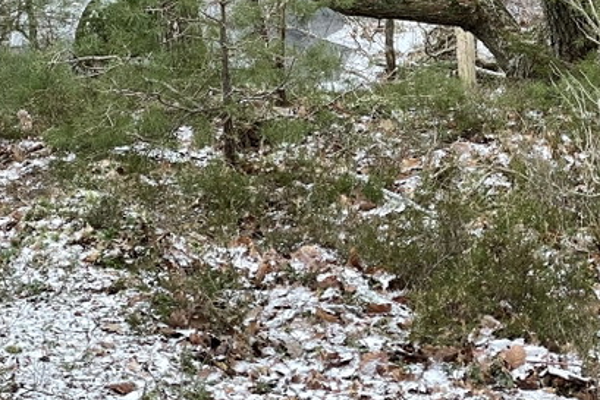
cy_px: -76
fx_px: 2117
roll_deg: +0.2
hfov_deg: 15.9
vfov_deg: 10.6
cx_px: 556
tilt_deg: -15.0
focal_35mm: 127
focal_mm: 6
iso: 100
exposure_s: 1/121
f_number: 2
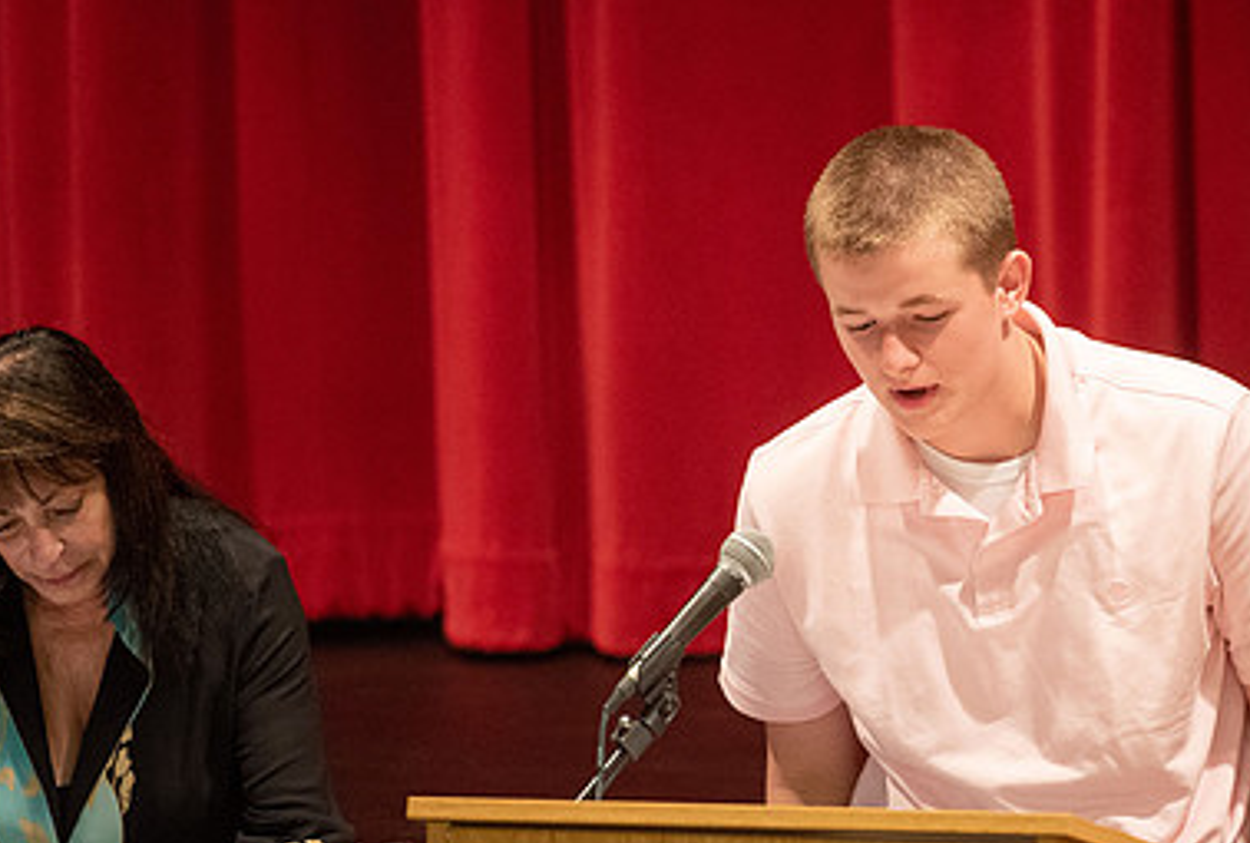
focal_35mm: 371
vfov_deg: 3.7
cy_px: 491
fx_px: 12928
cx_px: 882
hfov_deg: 5.5
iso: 2500
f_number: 2.8
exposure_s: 1/80
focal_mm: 200
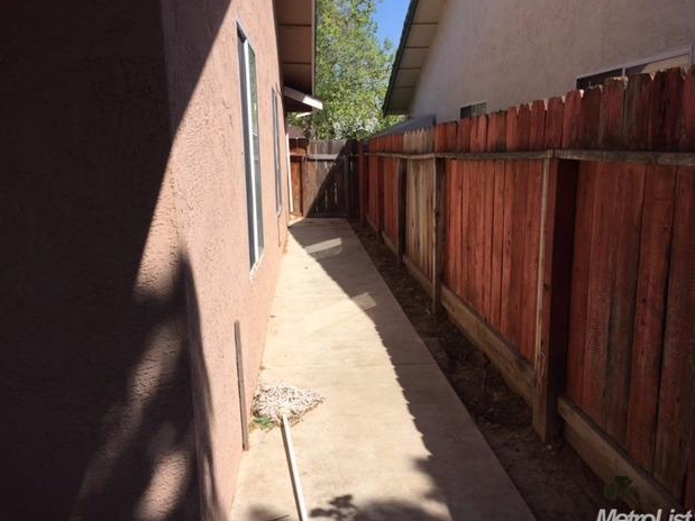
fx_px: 602
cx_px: 348
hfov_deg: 60.0
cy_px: 262
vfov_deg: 46.8
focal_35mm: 30
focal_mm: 4.15
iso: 32
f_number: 2.2
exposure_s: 1/2198
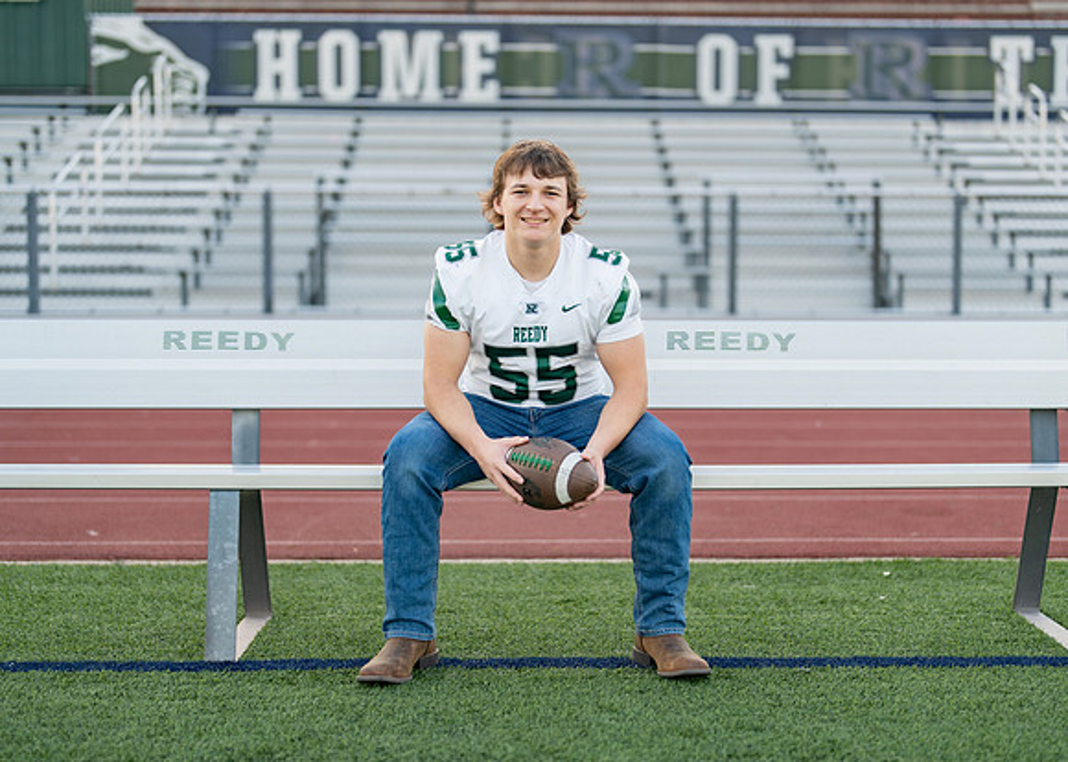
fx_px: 1781
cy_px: 395
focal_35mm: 59
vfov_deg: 24.2
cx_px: 565
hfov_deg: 33.4
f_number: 1.2
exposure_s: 1/800
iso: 100
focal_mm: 50
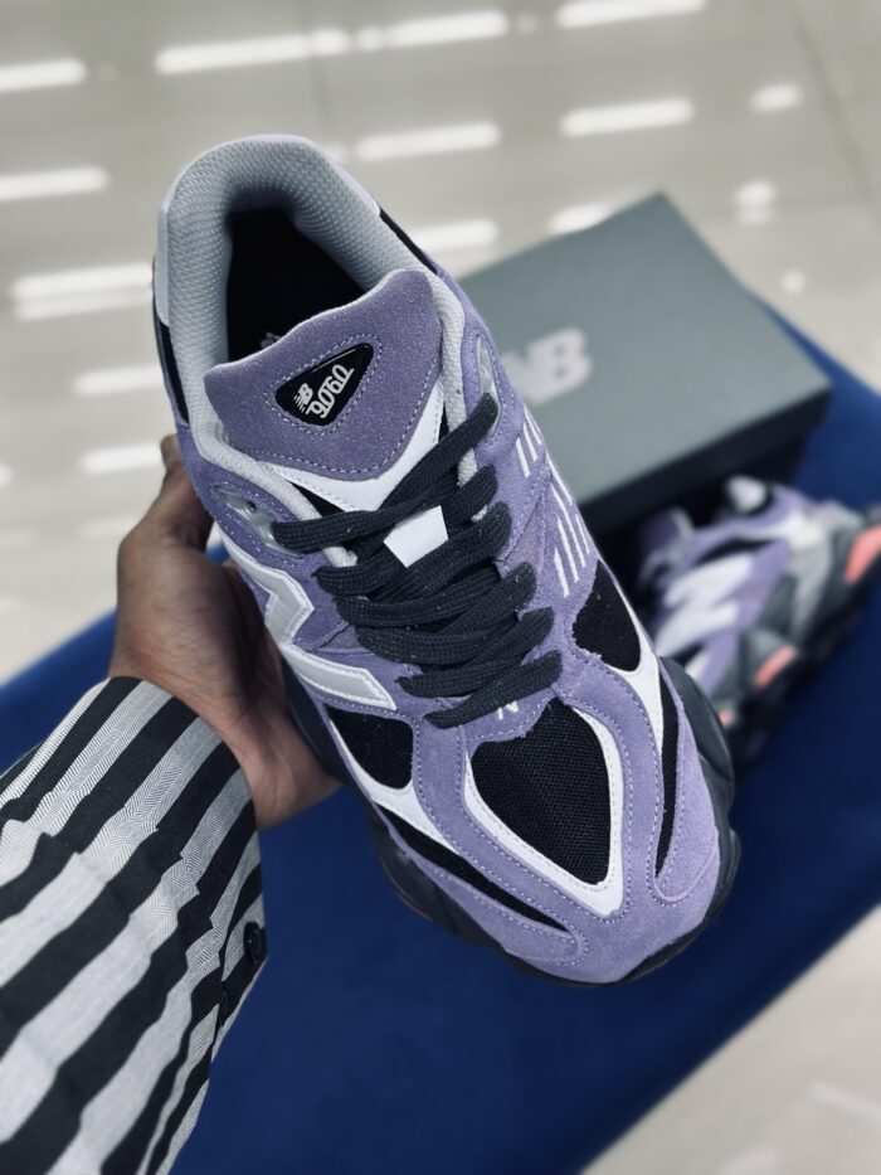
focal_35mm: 48
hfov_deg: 30.3
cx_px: 440
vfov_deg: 39.7
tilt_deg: -58.0
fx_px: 1628
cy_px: 588
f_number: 1.78
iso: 80
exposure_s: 1/100
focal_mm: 6.86
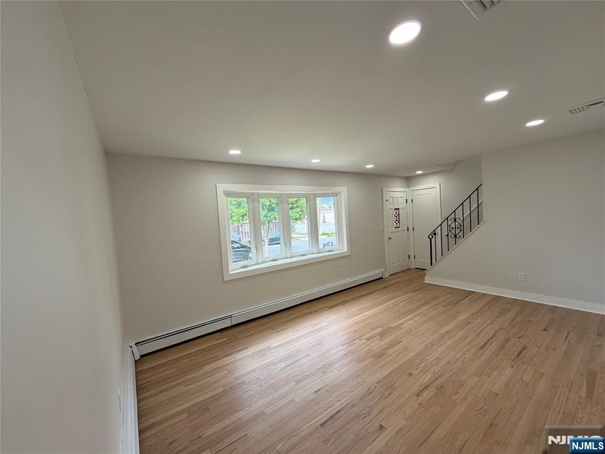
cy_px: 227
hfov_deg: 102.1
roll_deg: +3.9
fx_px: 245
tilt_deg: -2.1
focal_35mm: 14
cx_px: 302
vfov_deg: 85.7
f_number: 2.2
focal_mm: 2.22
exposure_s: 1/121
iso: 80
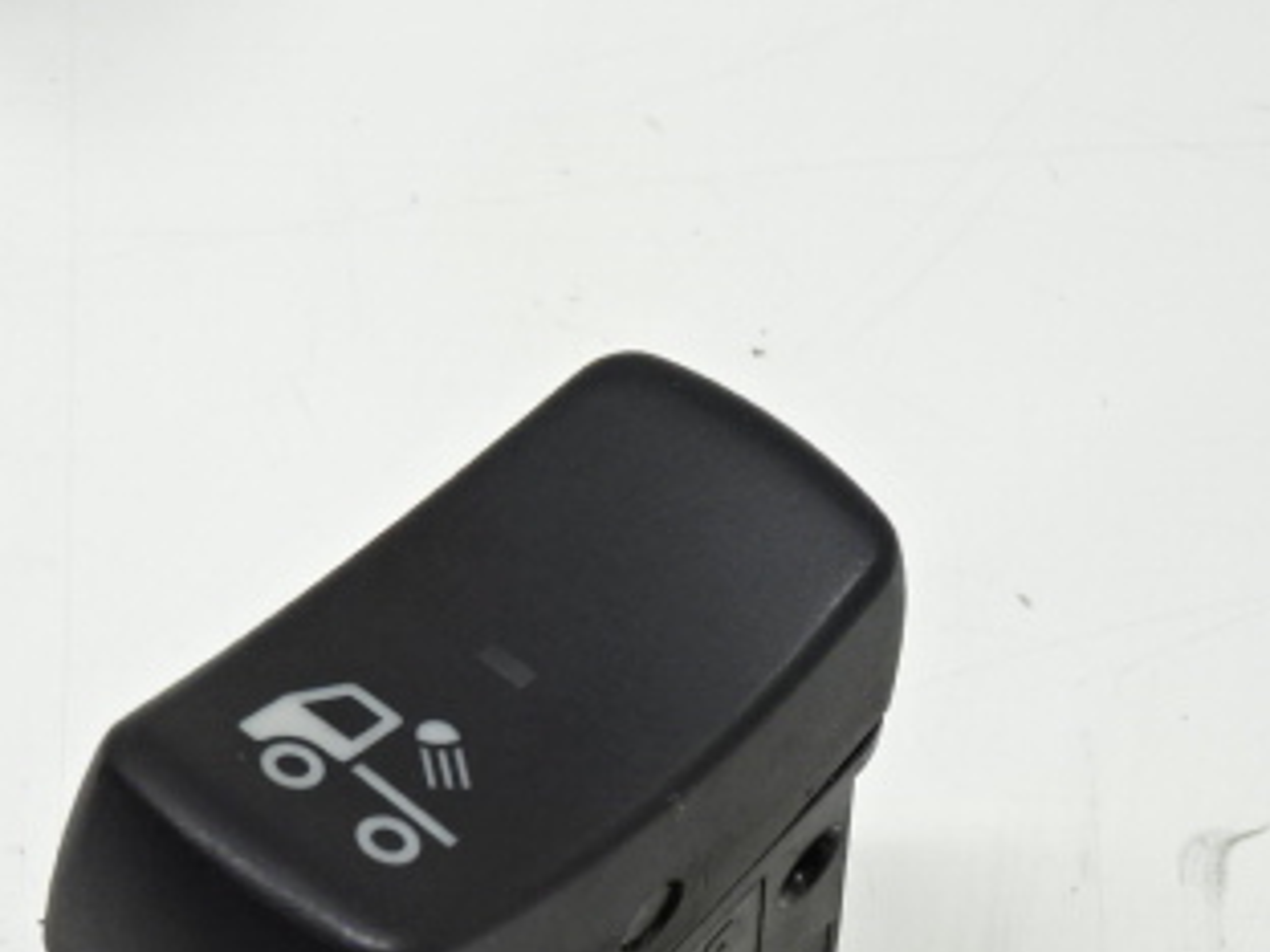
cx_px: 472
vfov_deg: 12.7
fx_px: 4219
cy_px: 919
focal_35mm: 115
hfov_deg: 17.1
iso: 200
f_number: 4.5
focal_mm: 9.52
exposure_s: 1/60
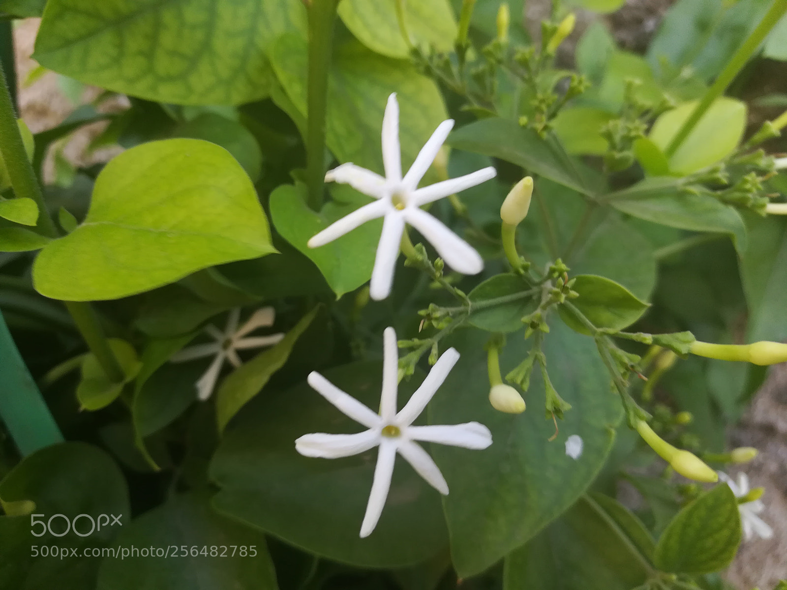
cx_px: 394
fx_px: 591
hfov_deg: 67.3
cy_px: 295
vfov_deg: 53.1
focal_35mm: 26
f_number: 2.2
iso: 64
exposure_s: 1/50
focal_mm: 3.83
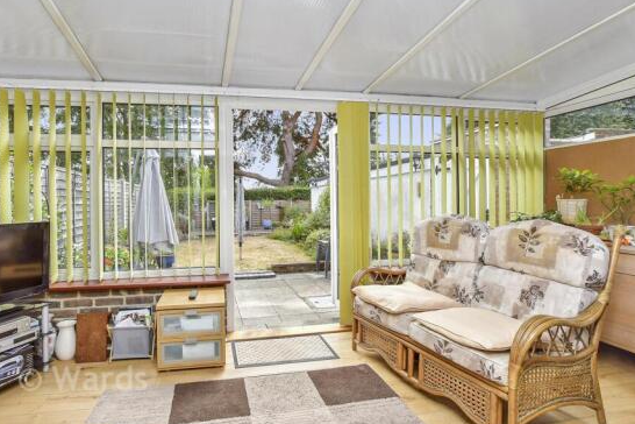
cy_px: 204
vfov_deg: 67.4
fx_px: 317
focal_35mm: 18
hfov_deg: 89.2
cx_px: 266
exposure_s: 1/250
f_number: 8
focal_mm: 10
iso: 500
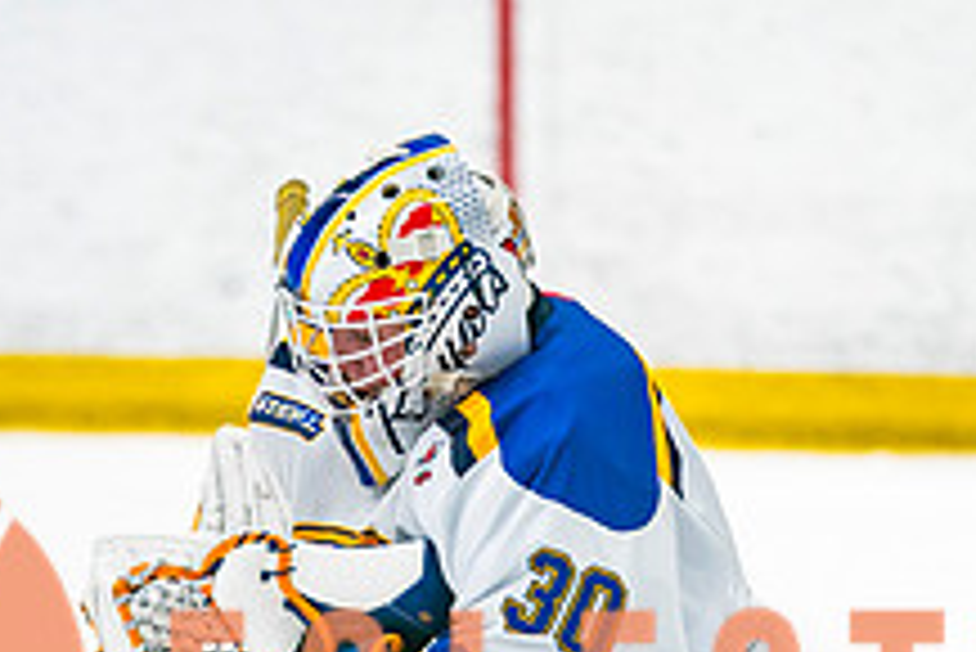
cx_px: 601
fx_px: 14378
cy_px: 714
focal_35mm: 530
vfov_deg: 2.6
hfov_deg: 3.9
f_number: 3.2
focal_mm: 168
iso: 640
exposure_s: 1/640
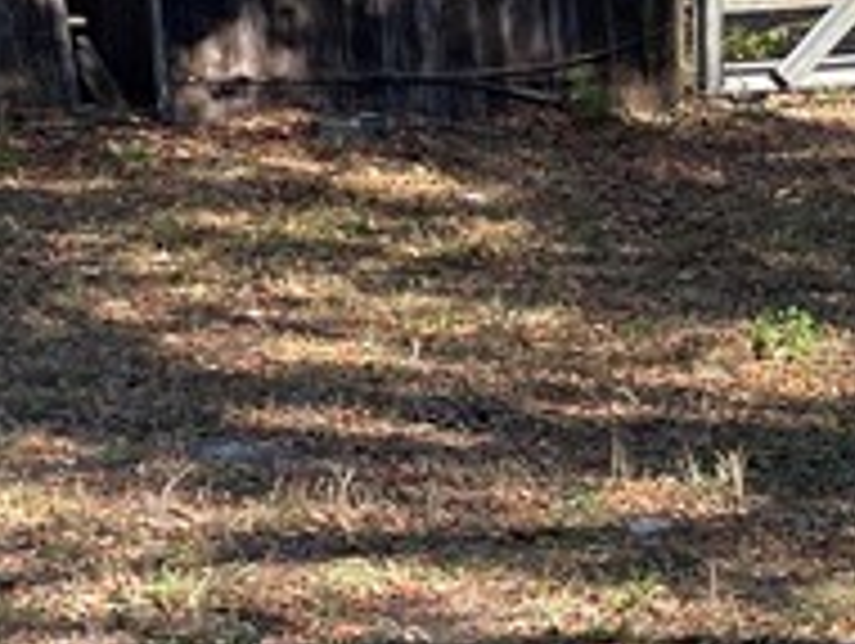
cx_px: 621
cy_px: 234
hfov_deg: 14.0
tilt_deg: -8.7
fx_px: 3462
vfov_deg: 10.6
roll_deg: +0.8
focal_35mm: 140
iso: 32
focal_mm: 4.2
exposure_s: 1/643
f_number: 1.6
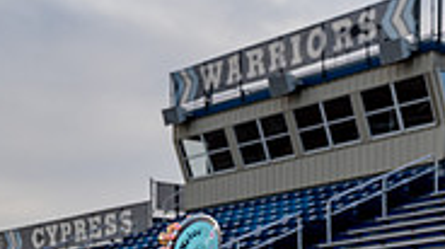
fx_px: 1332
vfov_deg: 9.8
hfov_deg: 18.9
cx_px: 310
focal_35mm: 113
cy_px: 539
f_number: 4
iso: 100
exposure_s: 1/250
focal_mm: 44
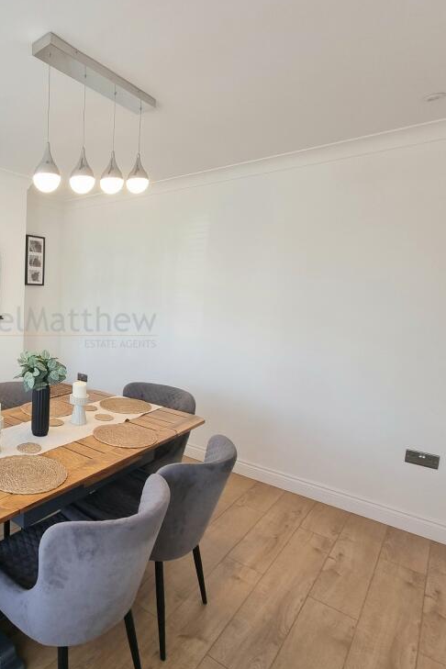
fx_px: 353
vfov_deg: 86.9
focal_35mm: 19
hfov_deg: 55.7
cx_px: 42
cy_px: 327
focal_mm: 2.2
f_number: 2.2
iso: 64
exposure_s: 1/100
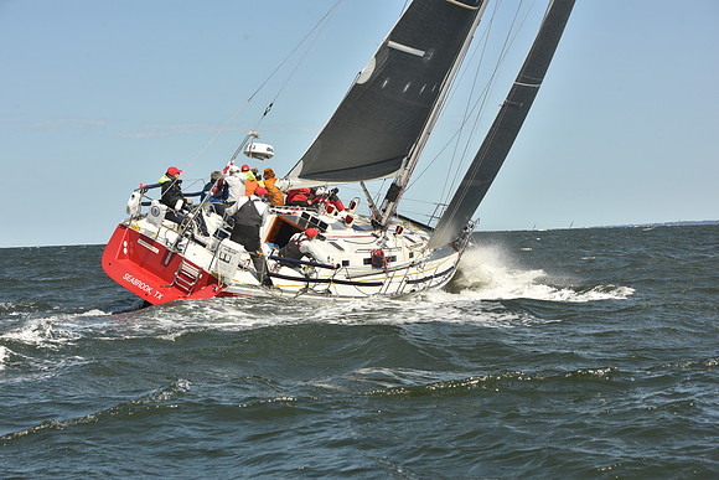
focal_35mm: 78
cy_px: 240
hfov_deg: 26.0
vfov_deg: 17.5
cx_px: 360
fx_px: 1558
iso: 250
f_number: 9
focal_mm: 78
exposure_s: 1/800
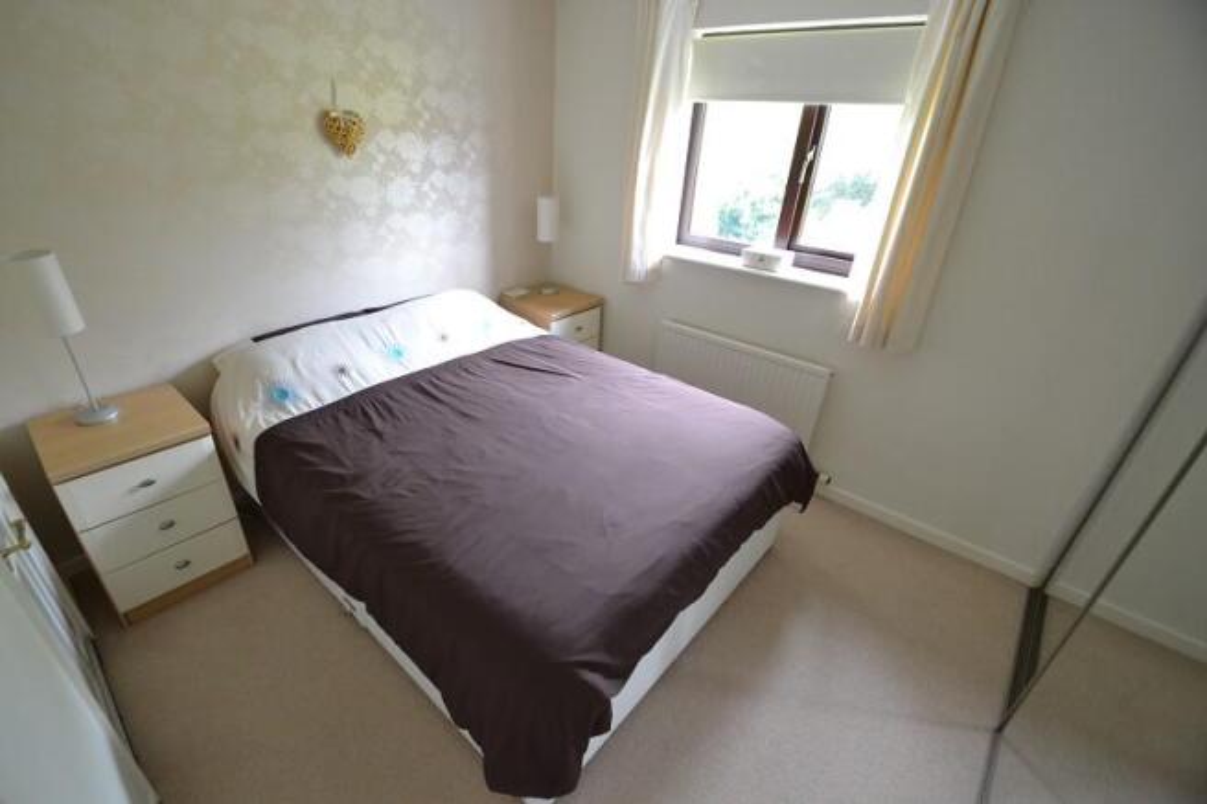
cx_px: 604
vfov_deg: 77.3
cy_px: 402
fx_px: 503
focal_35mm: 15
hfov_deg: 100.4
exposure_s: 1/60
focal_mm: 10
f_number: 3.5
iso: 1000
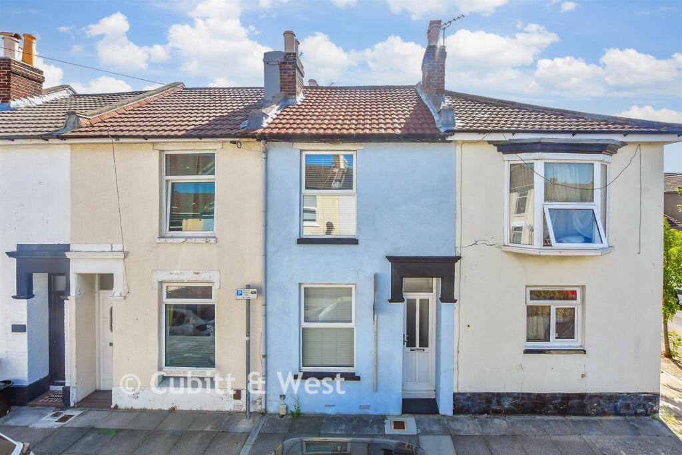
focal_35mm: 15
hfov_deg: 100.4
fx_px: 284
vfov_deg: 77.3
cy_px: 228
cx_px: 341
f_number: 8
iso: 250
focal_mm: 10
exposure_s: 1/200
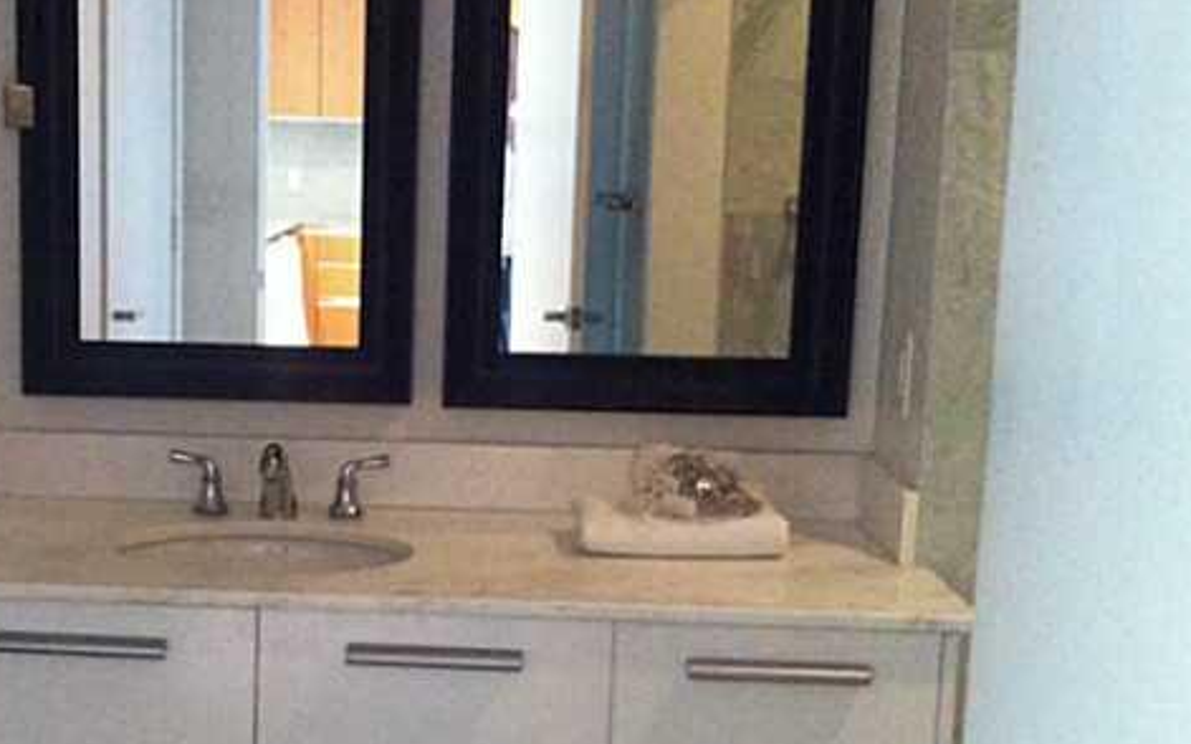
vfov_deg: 20.6
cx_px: 288
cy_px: 450
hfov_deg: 31.9
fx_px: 2044
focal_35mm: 63
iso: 500
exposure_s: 1/15
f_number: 2.8
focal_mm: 3.85
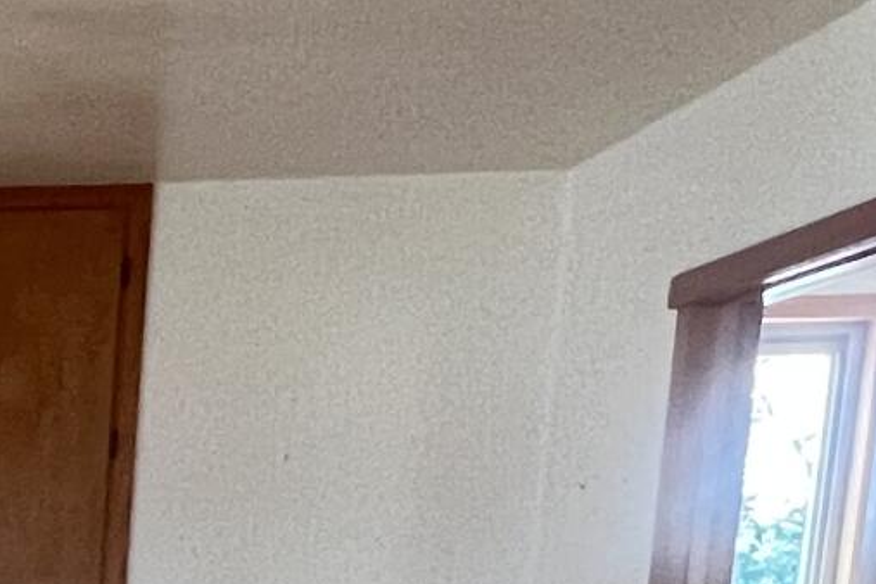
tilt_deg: -8.0
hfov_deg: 20.1
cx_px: -589
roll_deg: -0.5
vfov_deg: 15.3
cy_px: 974
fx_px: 1947
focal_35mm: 80
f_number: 1.8
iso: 320
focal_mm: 1.57
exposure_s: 1/60
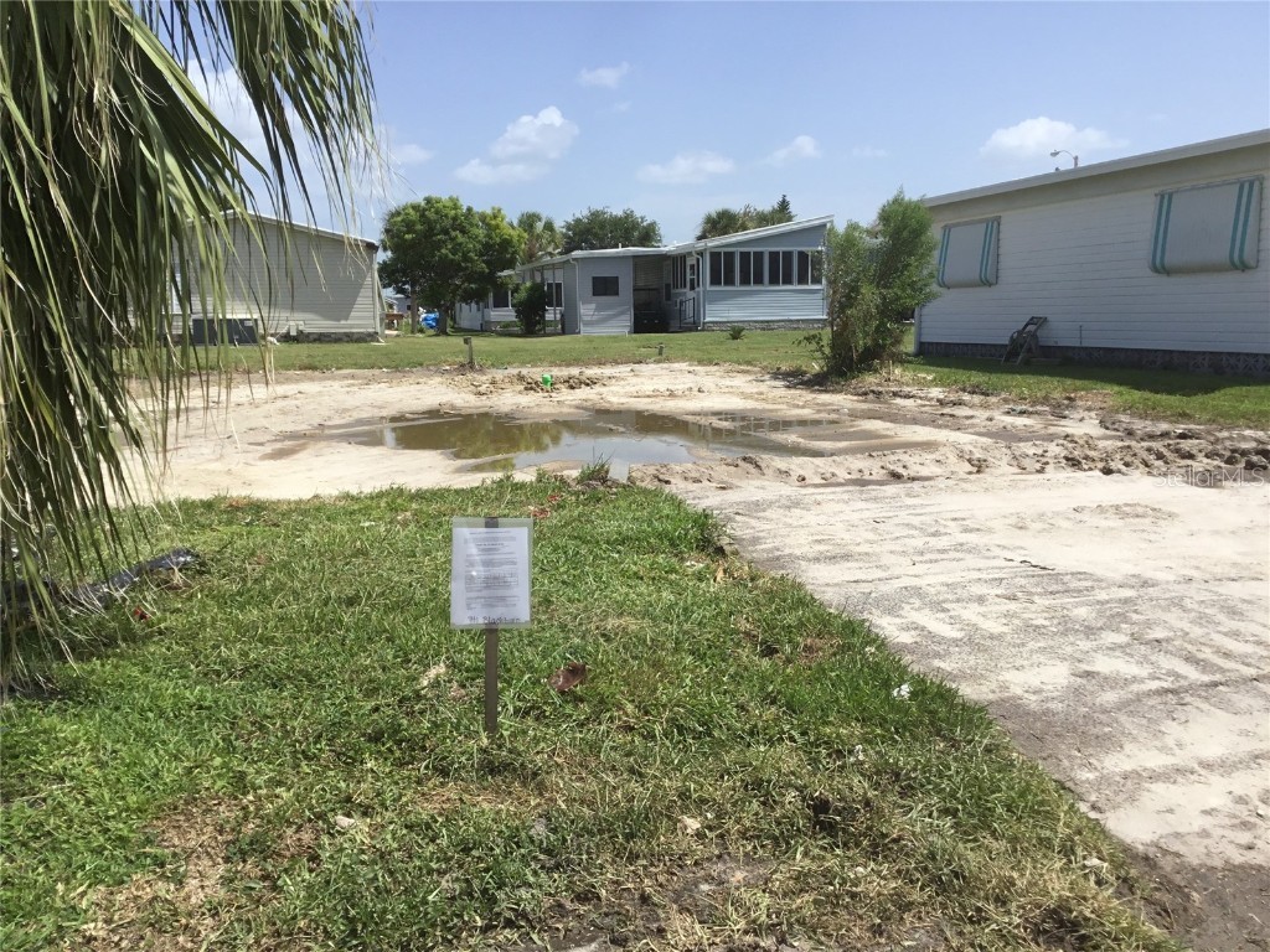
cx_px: 635
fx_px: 1137
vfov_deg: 45.4
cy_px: 476
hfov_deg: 58.4
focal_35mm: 31
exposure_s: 1/1538
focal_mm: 3.3
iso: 25
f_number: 2.4
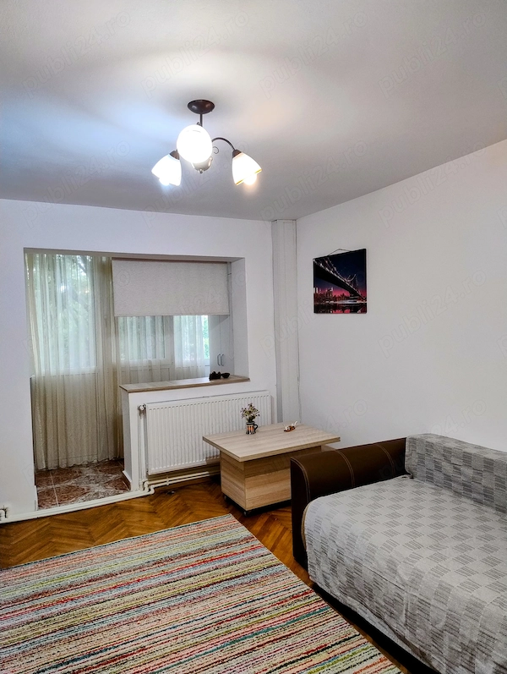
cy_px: 337
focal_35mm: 24
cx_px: 254
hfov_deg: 56.9
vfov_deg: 71.5
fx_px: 468
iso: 378
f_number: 1.8
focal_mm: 5.56
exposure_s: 1/50
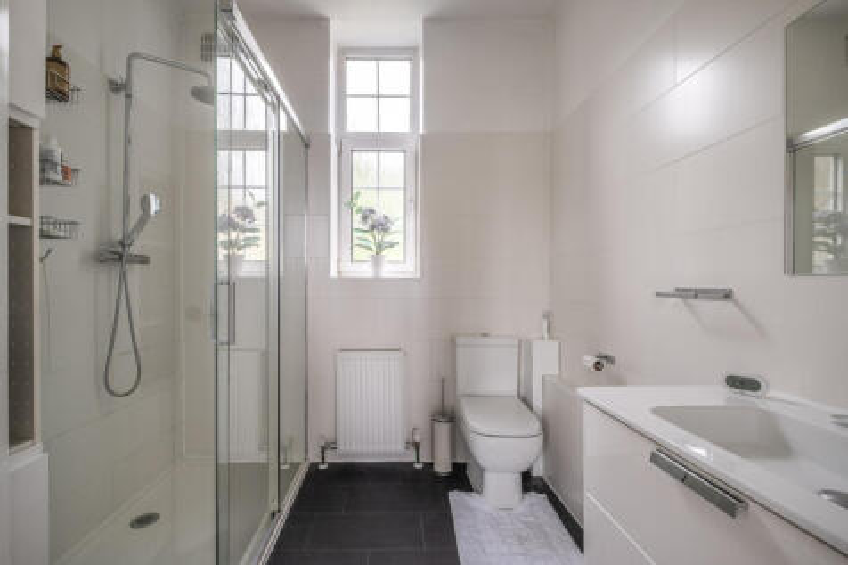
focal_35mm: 15
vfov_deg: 77.3
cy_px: 282
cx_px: 424
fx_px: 353
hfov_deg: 100.4
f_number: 7.1
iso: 200
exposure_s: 1/30
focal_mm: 10
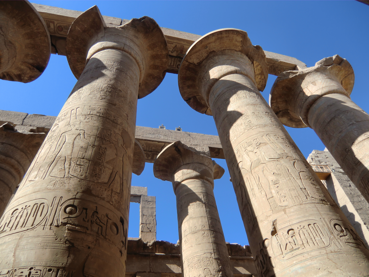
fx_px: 256
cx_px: 184
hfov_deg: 71.6
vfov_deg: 56.8
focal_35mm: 24
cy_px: 138
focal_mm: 4.3
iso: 64
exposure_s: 1/640
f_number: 3.2
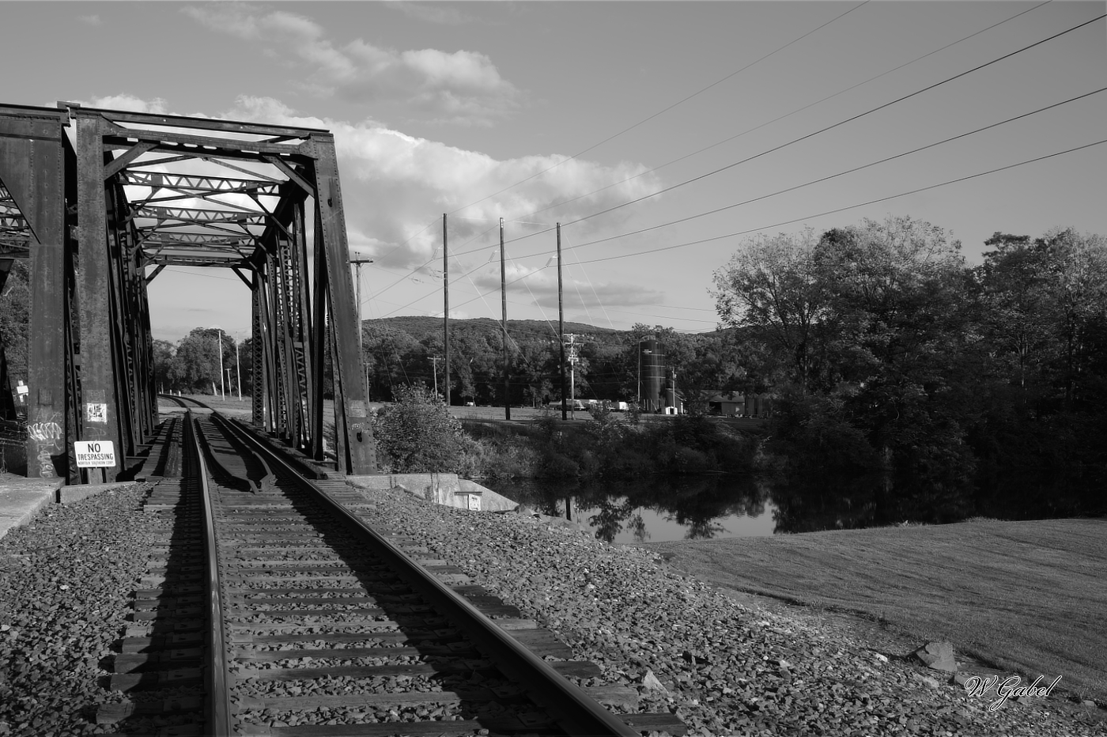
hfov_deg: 50.7
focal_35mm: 38
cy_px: 368
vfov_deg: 35.0
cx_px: 554
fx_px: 1168
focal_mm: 38
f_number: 10
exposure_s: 1/80
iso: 64
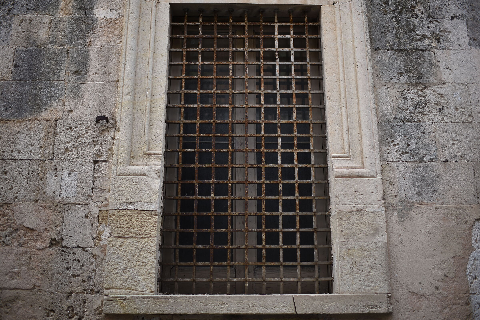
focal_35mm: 35
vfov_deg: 37.9
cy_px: 160
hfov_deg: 54.4
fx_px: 467
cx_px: 240
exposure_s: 1/1500
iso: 125
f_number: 1.4
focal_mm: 35
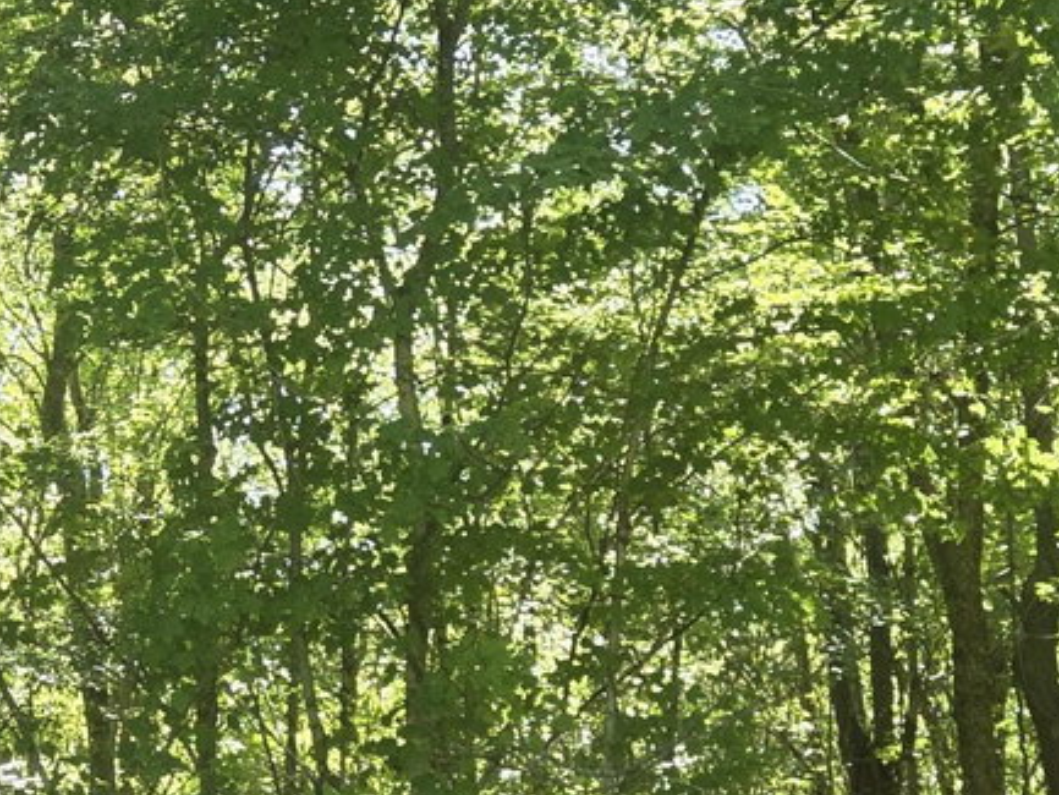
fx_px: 2601
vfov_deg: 17.3
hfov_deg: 23.0
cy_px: 621
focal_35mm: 85
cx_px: 565
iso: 100
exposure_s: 1/180
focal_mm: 5.4
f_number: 1.8
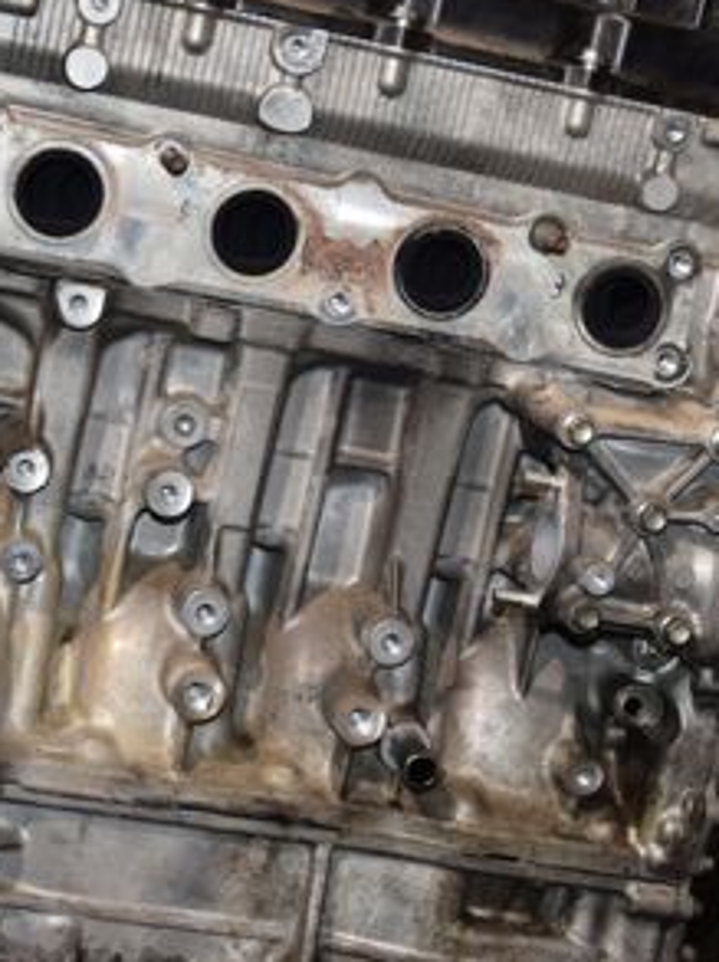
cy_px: 466
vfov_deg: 23.9
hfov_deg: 18.0
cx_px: 351
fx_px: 2276
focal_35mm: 82
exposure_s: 1/60
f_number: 5
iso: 800
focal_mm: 26
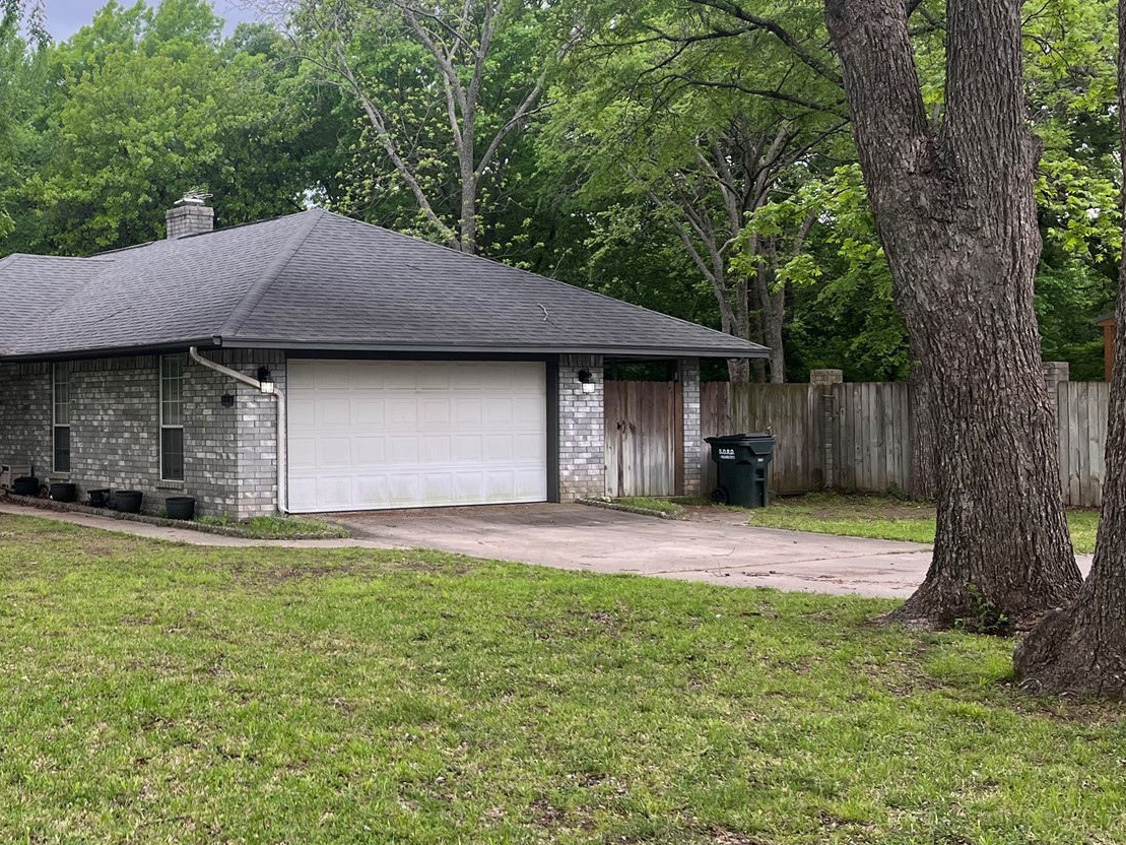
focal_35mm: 45
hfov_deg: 39.9
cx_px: 182
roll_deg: +0.6
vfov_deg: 32.1
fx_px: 1464
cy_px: 358
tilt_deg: +1.9
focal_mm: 5.1
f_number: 1.6
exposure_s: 1/296
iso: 50
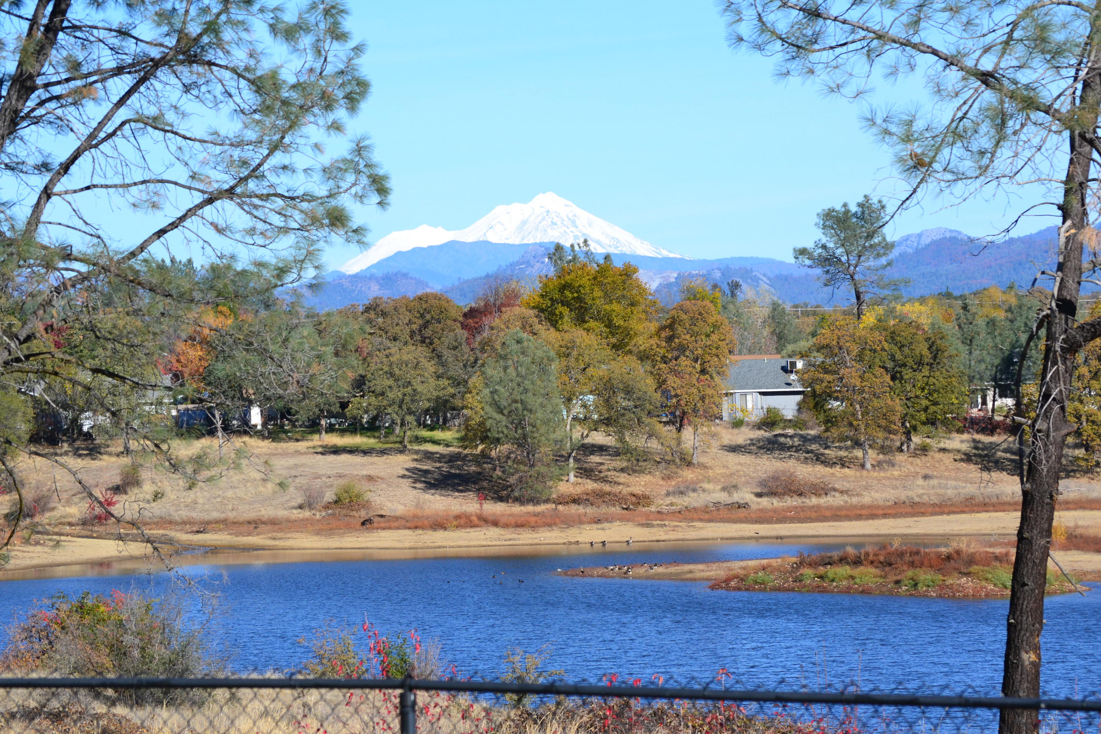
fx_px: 4679
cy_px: 367
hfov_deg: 13.4
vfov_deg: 9.0
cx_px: 550
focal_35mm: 153
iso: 360
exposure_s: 1/500
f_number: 11
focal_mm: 102
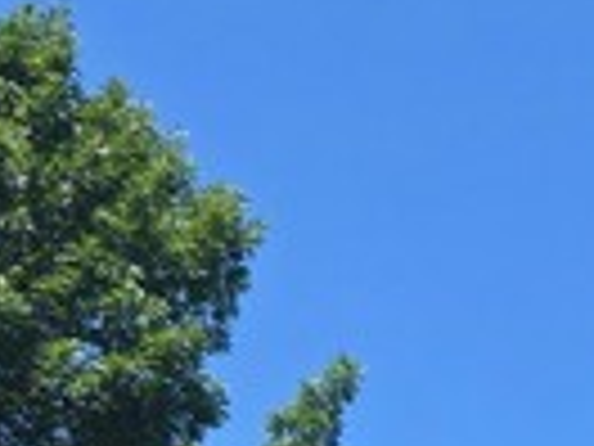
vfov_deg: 9.1
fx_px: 2385
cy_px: 1212
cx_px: 1665
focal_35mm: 139
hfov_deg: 10.7
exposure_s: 1/532
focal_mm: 6.3
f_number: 1.7
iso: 12
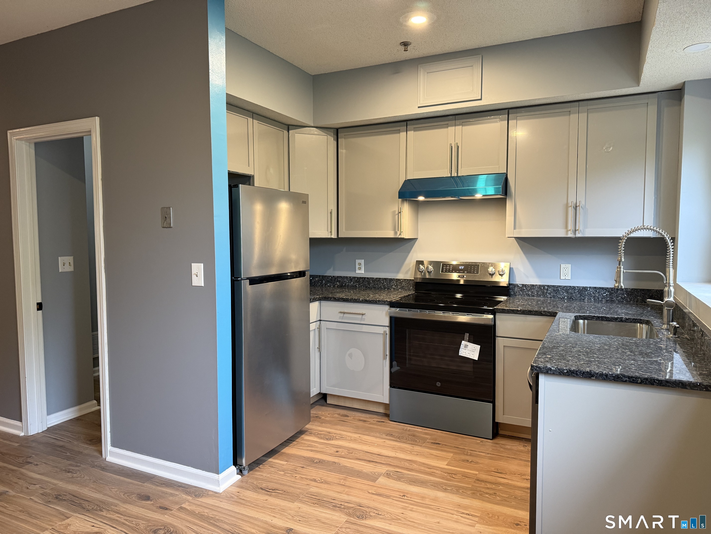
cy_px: 267
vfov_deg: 56.8
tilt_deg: -3.5
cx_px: 356
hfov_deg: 71.6
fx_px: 493
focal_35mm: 24
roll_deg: +0.1
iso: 250
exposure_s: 1/60
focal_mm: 6.76
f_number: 1.78
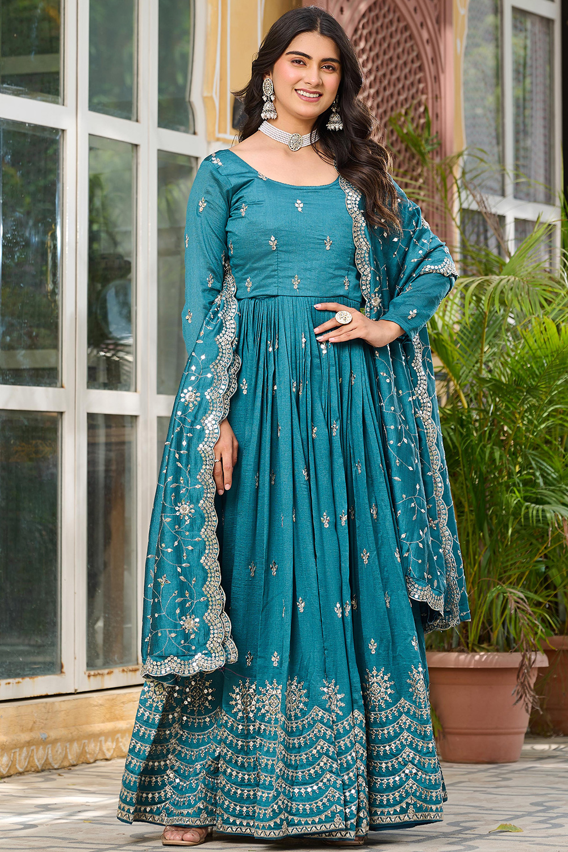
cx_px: 284
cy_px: 426
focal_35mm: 81
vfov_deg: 25.1
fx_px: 1917
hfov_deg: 16.9
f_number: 4.5
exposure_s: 1/200
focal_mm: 81
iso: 79
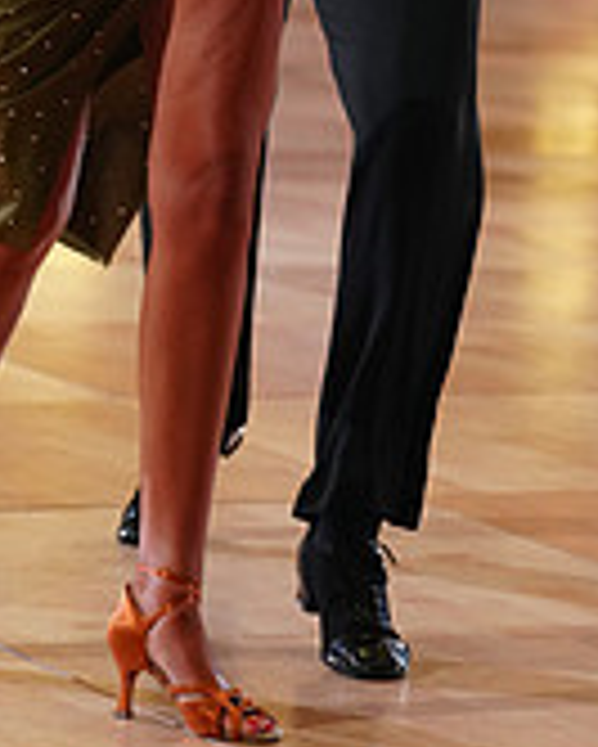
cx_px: 254
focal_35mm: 229
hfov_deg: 6.8
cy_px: -220
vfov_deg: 8.3
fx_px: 5062
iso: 1600
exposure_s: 1/400
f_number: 2.8
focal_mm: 70
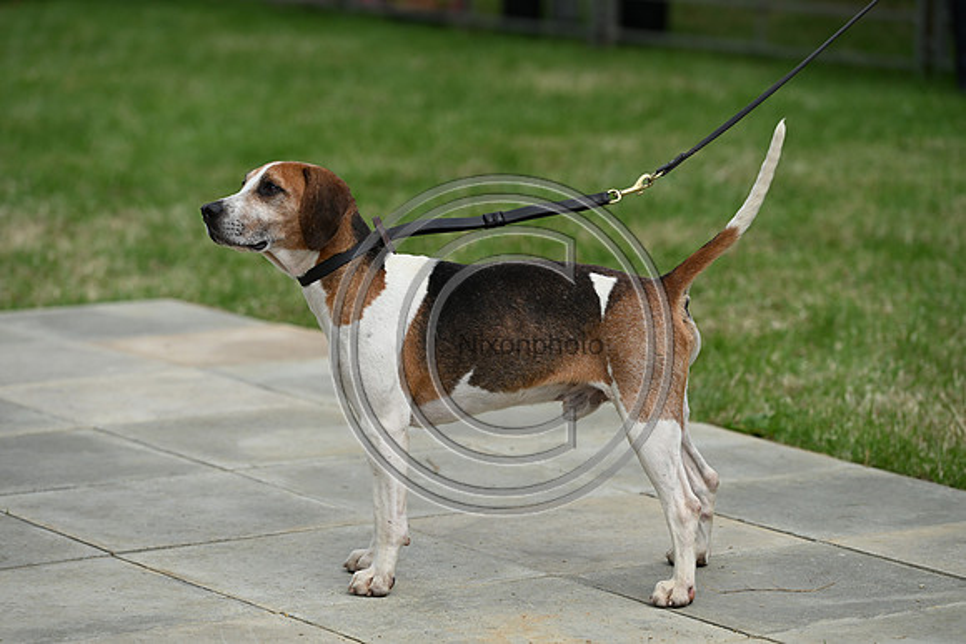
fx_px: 4428
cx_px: 483
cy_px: 322
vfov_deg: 8.3
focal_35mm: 165
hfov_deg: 12.4
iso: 200
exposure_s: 1/1250
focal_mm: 165
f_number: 4.5
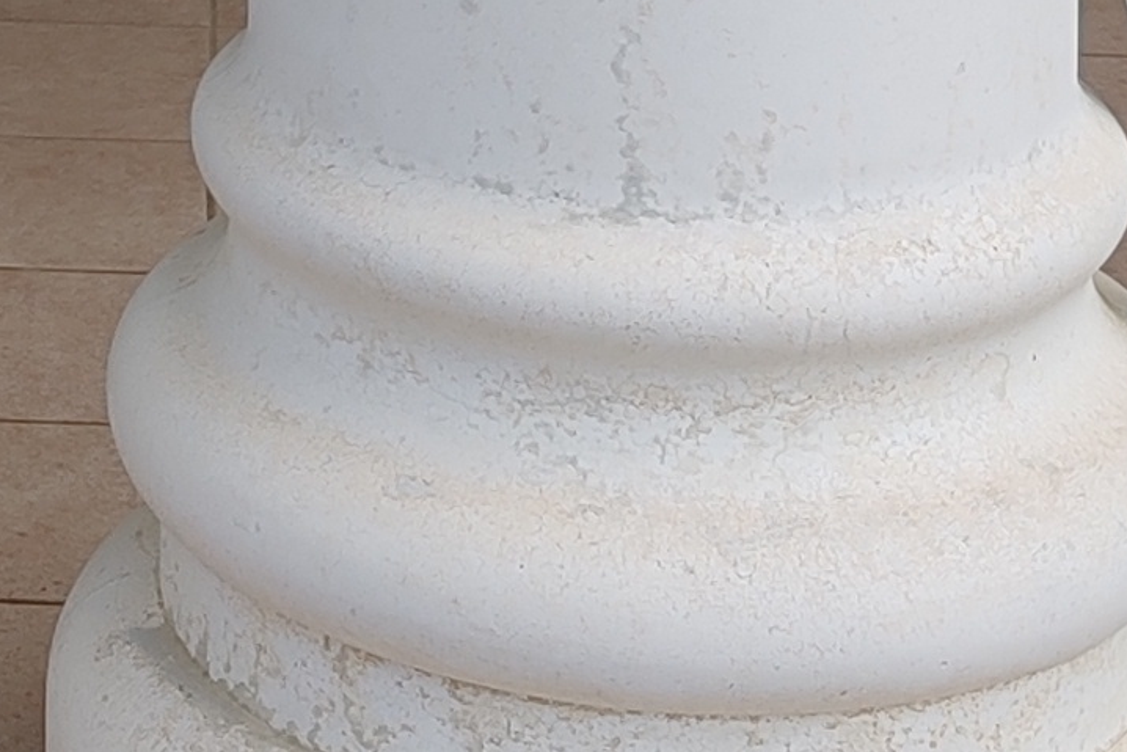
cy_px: -1534
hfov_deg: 12.7
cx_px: -30
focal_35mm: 159
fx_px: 4978
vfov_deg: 7.5
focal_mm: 6.12
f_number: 1.9
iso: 50
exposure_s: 1/436
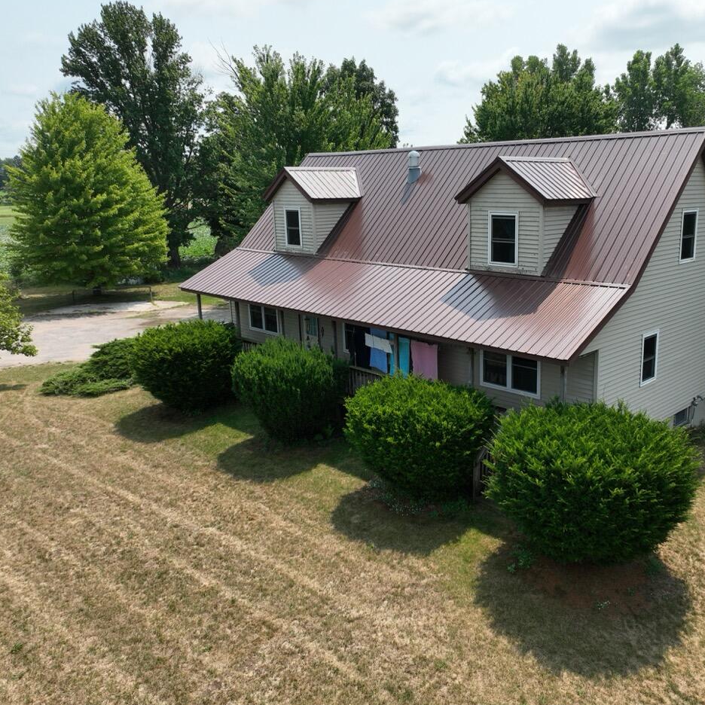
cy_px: 354
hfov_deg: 54.9
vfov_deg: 55.6
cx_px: 446
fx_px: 668
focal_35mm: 29
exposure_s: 1/3200
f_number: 2.8
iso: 200
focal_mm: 12.29
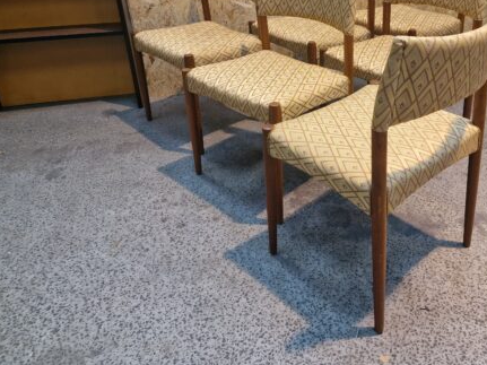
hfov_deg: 55.9
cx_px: 316
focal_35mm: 32
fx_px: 450
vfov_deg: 43.4
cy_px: 115
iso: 500
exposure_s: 1/100
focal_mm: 6.4
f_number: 1.8
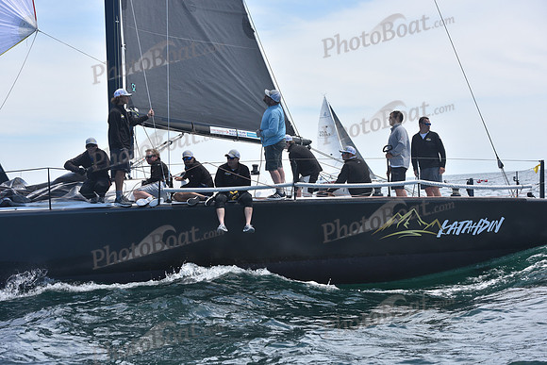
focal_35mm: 75
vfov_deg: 18.2
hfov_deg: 27.0
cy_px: 182
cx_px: 274
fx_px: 1140
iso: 250
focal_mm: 75
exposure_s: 1/800
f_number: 7.1
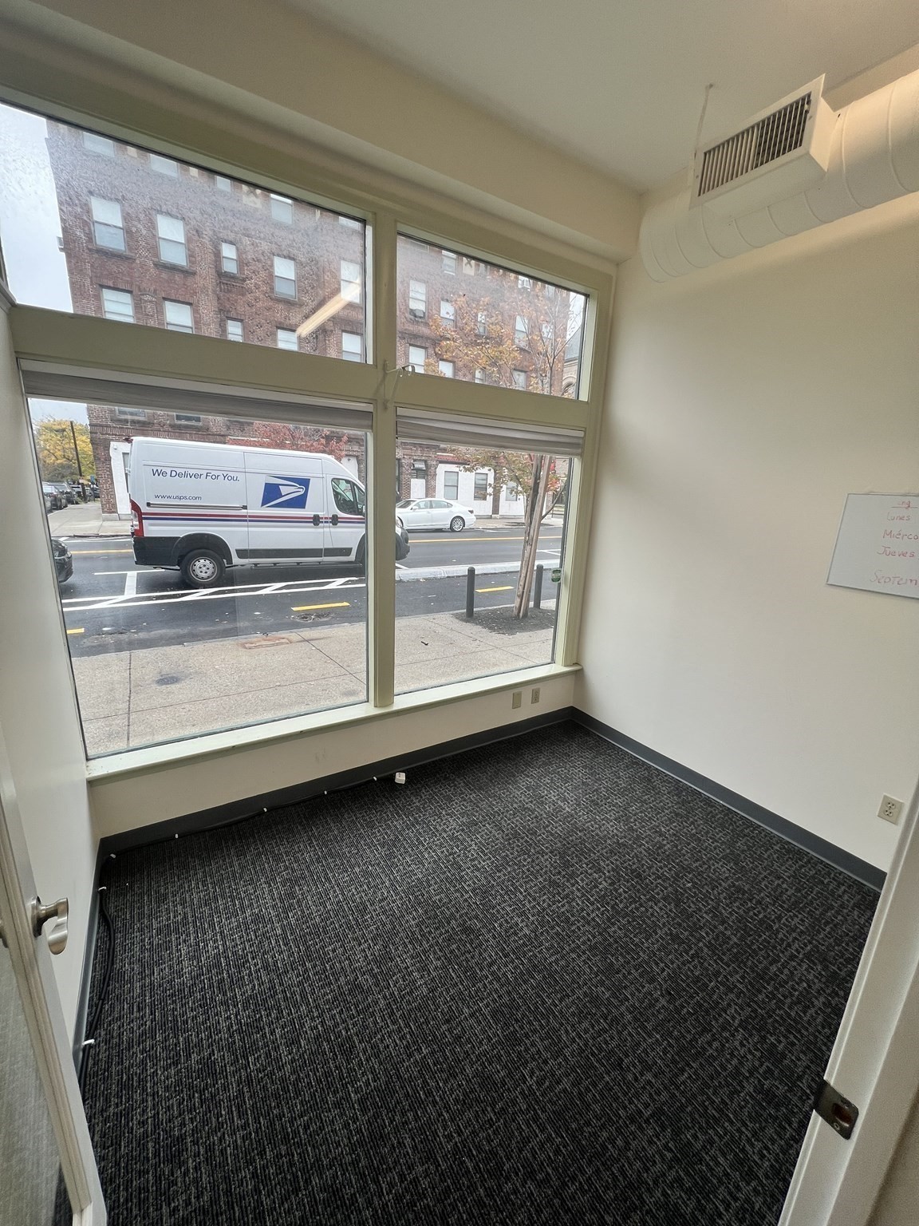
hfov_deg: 89.9
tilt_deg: -13.7
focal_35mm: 13
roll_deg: -2.1
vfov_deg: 106.2
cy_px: 613
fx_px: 460
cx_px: 460
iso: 32
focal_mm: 1.57
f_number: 1.8
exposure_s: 1/120
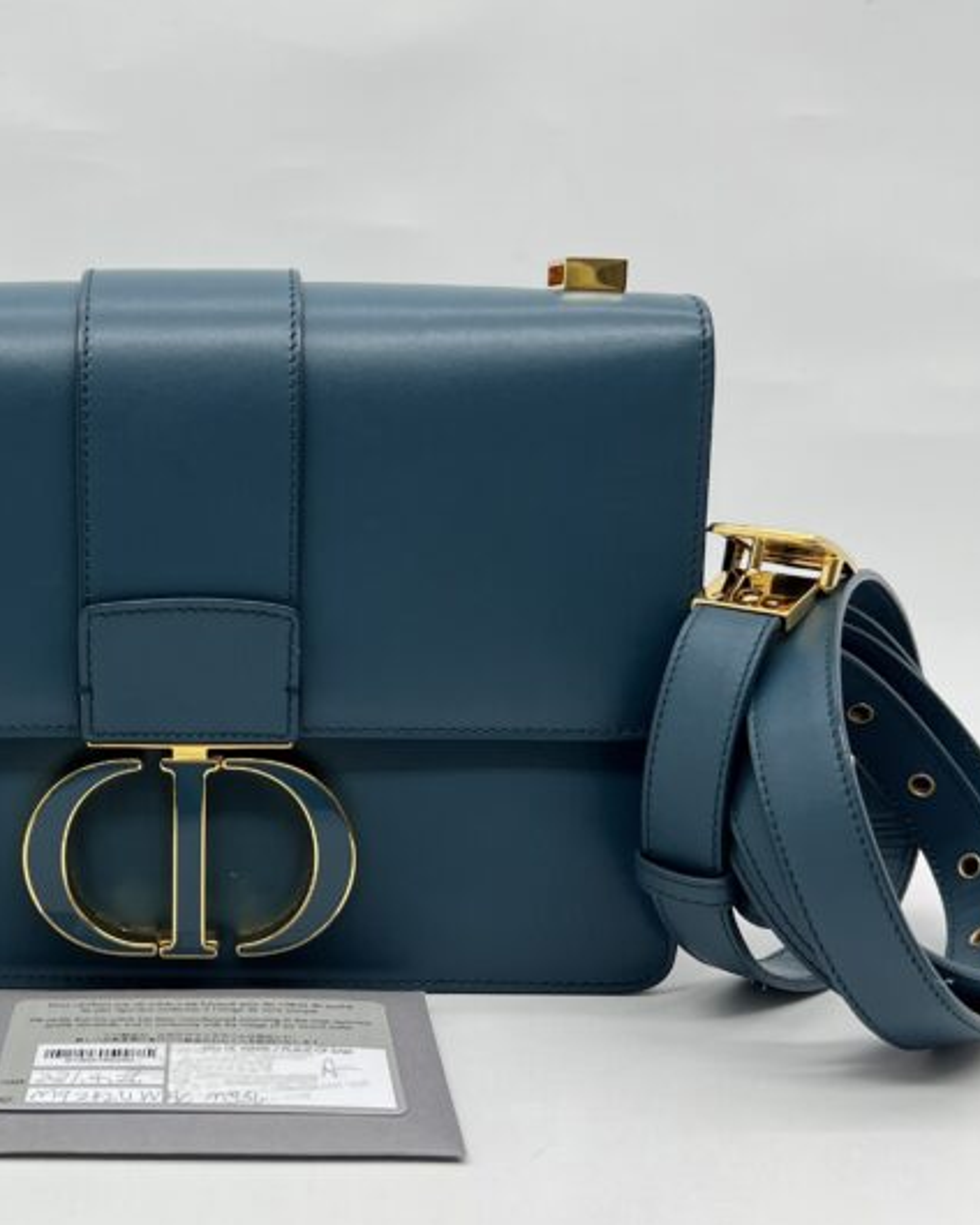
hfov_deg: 30.1
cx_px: 196
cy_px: 645
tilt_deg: -11.1
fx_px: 1777
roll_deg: -0.6
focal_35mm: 49
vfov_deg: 38.0
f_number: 1.5
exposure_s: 1/167
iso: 40
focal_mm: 5.7
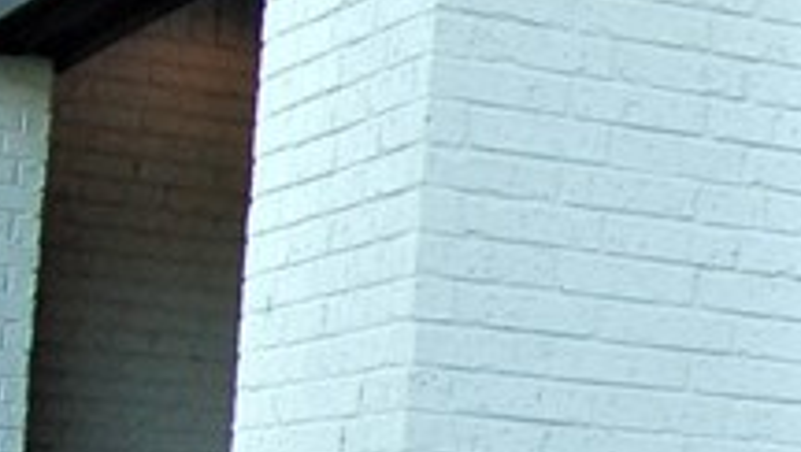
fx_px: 3019
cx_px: 1719
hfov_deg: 12.7
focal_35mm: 142
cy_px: 456
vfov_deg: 8.5
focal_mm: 18
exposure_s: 1/125
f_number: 5.6
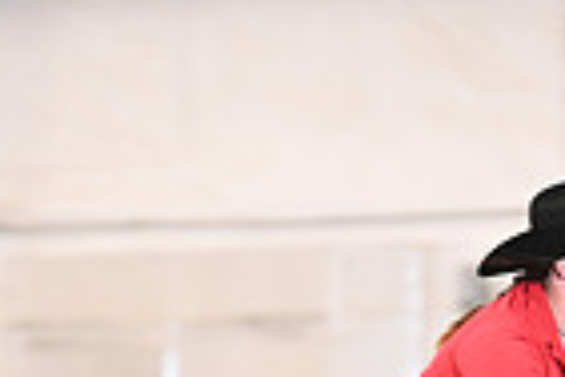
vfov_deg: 1.8
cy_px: 752
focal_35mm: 759
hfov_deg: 2.7
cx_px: 369
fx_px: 11911
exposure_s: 1/250
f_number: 2.8
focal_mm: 185
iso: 1600
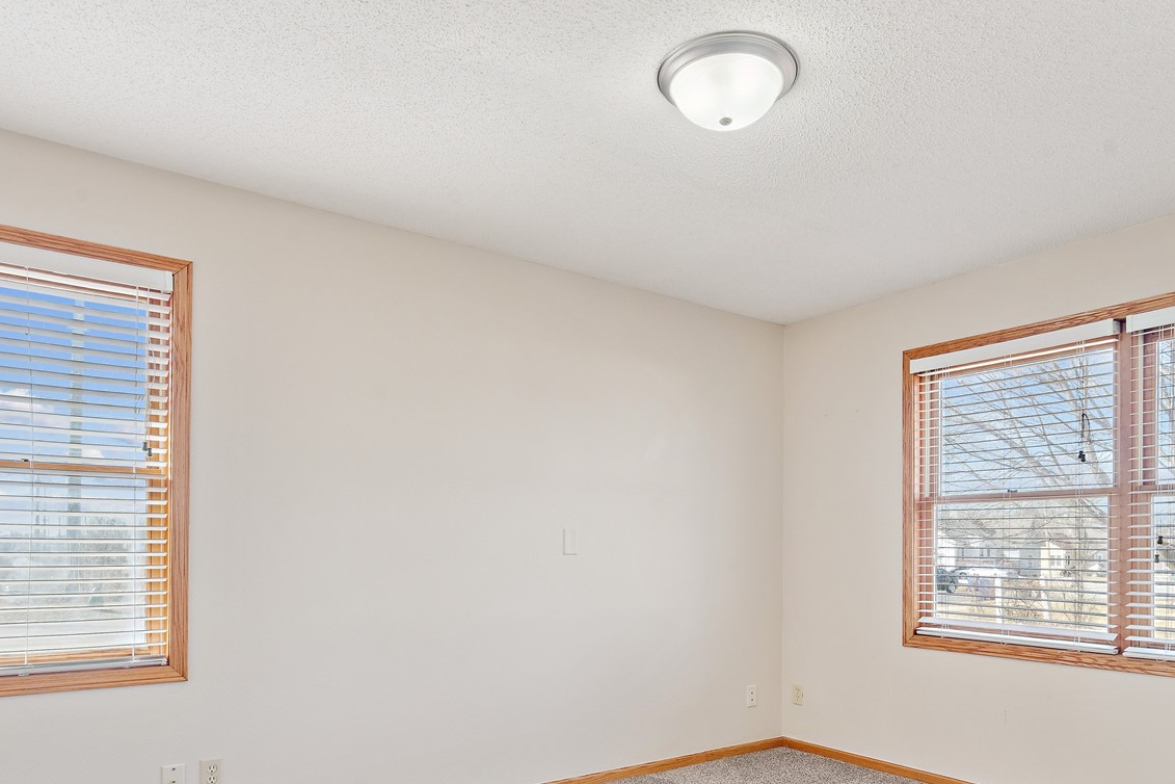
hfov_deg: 73.7
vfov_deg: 51.9
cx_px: 615
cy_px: 535
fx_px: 783
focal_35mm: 24
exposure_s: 1/15
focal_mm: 16
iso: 400
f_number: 10
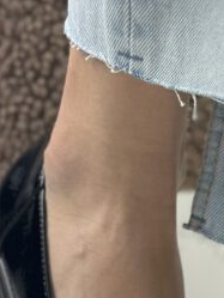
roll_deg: +2.8
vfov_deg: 12.6
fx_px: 1328
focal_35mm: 154
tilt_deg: -10.8
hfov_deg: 9.5
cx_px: 271
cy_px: 328
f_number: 1.78
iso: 80
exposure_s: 1/1145
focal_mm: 6.86
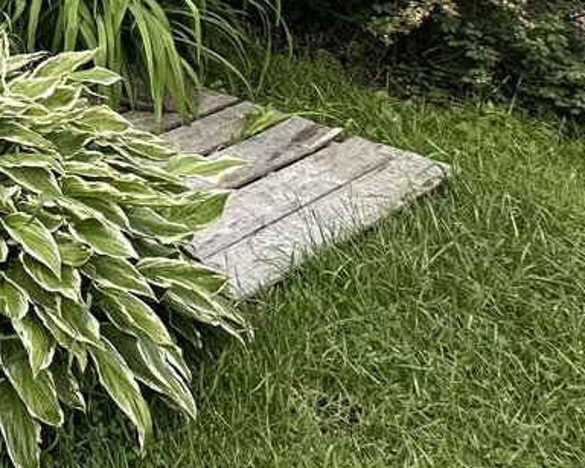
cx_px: -465
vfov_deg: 21.1
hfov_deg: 21.6
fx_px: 987
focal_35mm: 57
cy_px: -294
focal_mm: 2.22
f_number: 2.2
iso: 40
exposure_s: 1/363
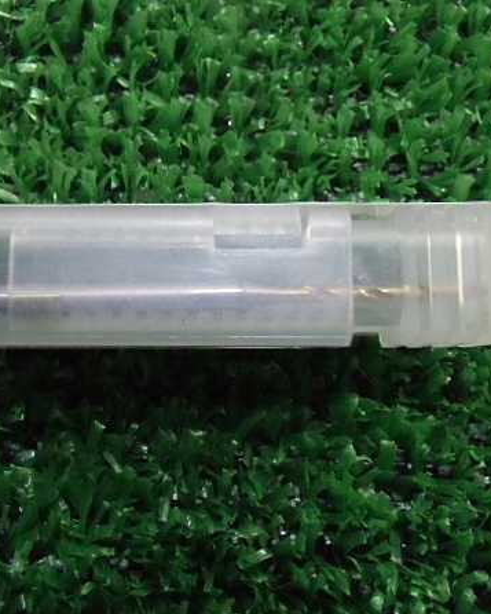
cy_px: 286
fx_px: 763
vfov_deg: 43.8
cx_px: 191
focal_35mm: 42
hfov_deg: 35.5
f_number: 3.5
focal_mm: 5.36
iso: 800
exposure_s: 1/80
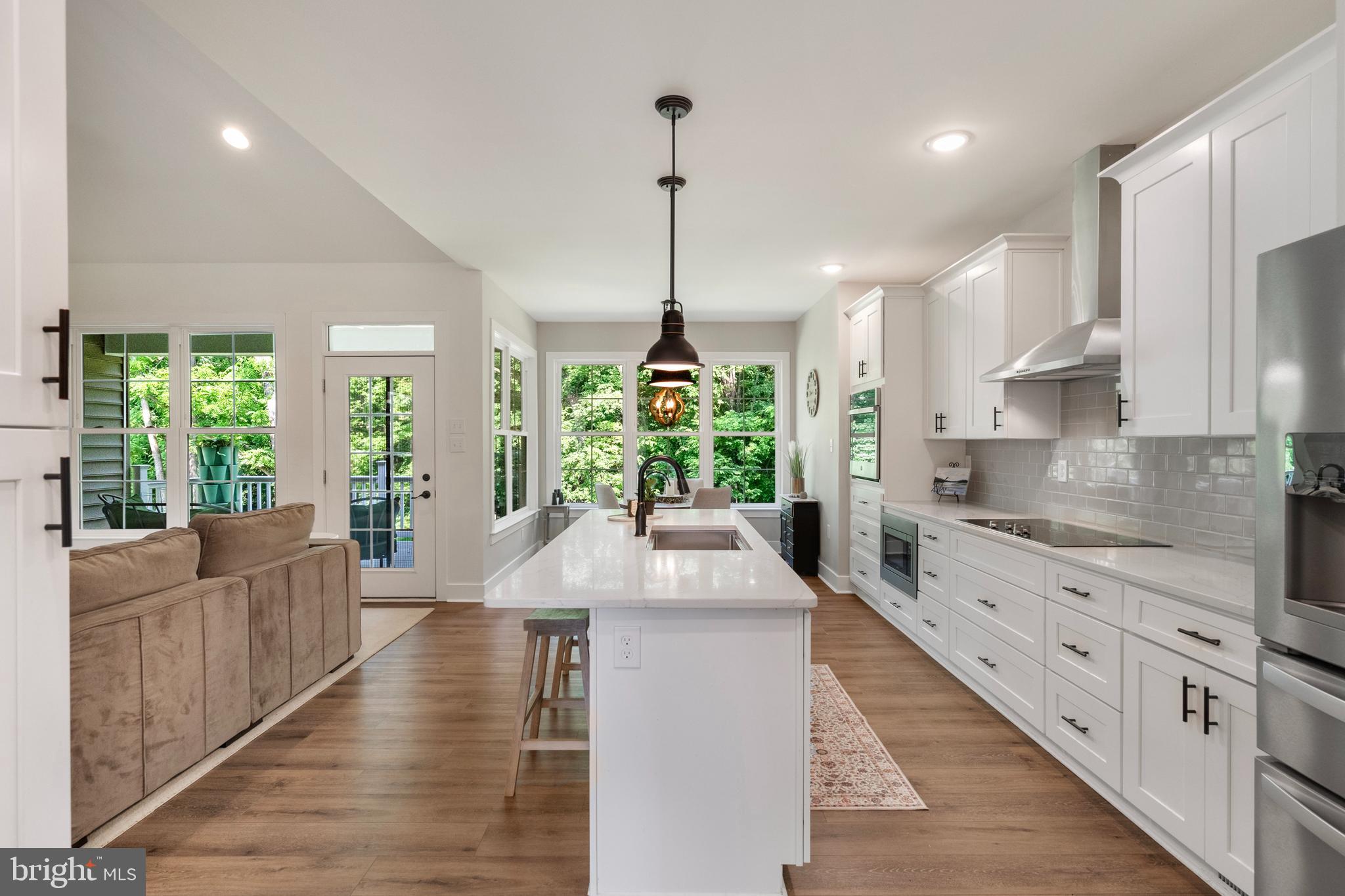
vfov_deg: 73.7
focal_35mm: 16
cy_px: 448
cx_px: 672
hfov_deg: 96.8
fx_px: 598
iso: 1250
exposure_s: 1/640
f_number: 8
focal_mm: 16
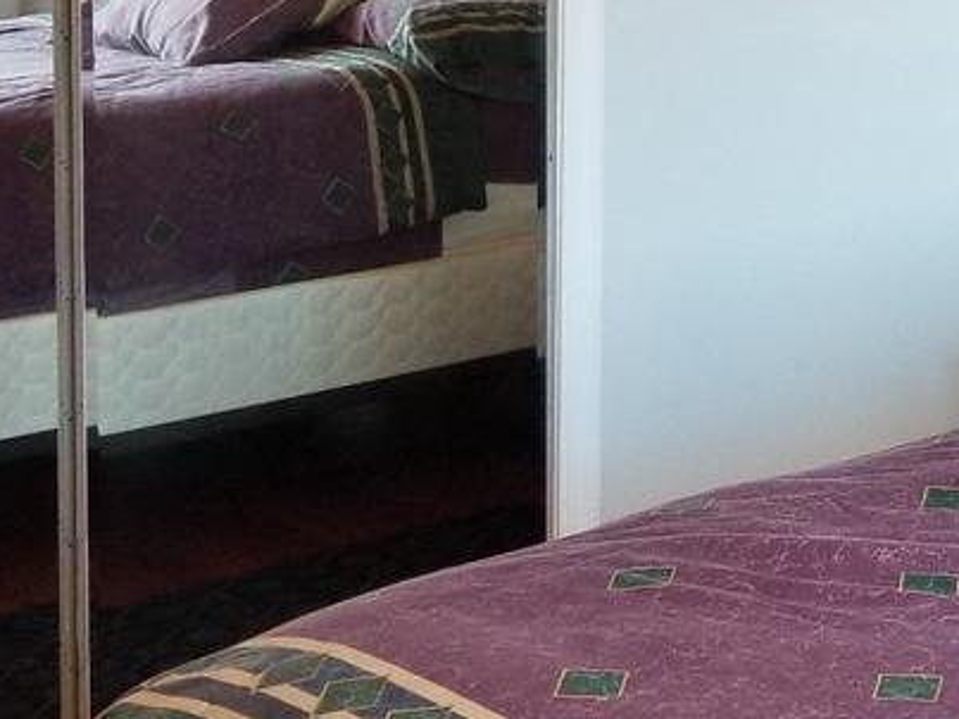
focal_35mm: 93
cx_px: 1233
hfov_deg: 19.5
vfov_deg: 15.3
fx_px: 2576
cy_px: -167
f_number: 1.7
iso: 160
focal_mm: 4.25
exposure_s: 1/60
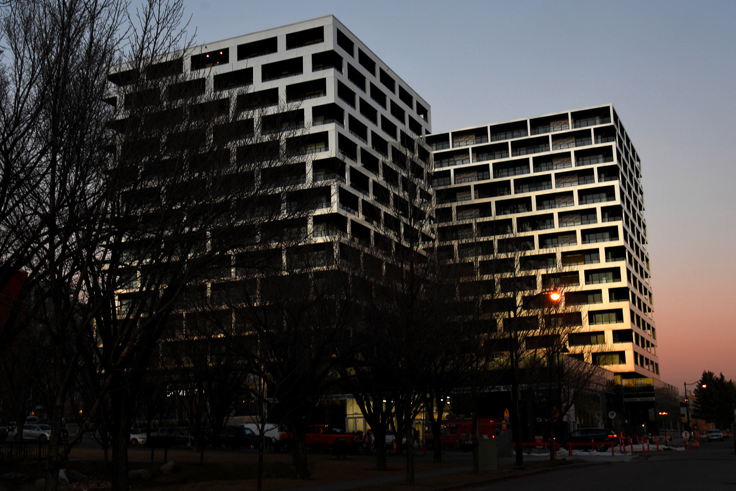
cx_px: 368
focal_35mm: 45
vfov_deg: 29.9
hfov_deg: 43.6
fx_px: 920
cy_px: 246
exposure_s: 1/40
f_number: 9
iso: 200
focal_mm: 30
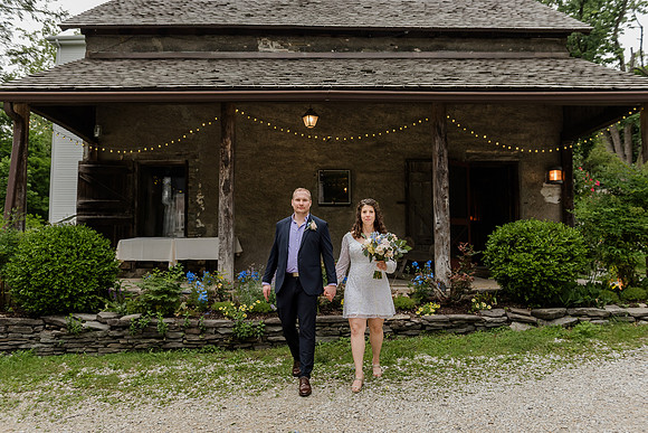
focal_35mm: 32
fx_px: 577
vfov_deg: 41.1
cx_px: 324
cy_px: 213
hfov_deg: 58.7
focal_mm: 31
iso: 800
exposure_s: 1/320
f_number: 4
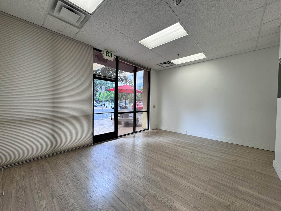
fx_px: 114
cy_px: 106
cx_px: 140
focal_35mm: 14
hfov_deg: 102.1
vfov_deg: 85.7
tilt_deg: -1.4
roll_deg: -1.5
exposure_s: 1/124
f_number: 2.2
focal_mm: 2.22
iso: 40
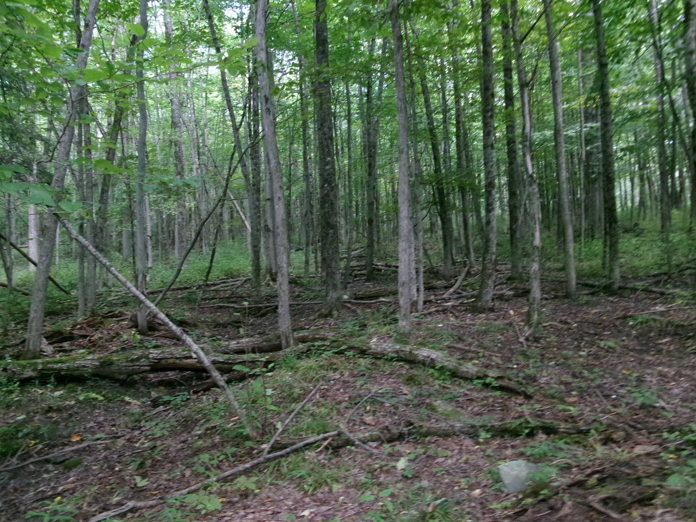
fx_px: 563
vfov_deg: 49.7
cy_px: 261
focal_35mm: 28
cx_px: 348
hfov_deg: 63.4
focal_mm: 5.1
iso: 524
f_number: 3.9
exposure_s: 1/34
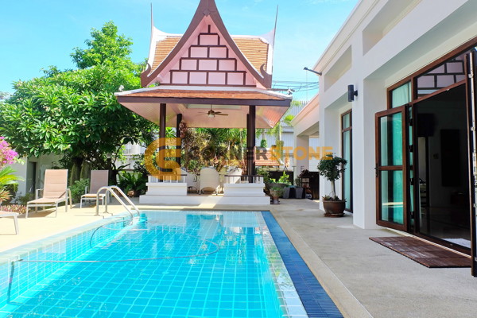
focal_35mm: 24
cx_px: 238
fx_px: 318
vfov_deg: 53.1
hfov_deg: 73.7
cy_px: 159
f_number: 8
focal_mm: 16
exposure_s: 1/280
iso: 400
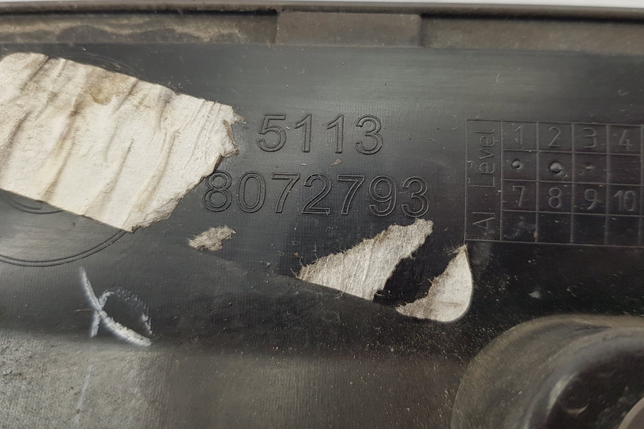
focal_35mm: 30
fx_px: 537
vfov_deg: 43.4
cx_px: 346
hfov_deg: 61.9
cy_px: 175
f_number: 1.7
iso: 80
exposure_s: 1/100
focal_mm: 4.2
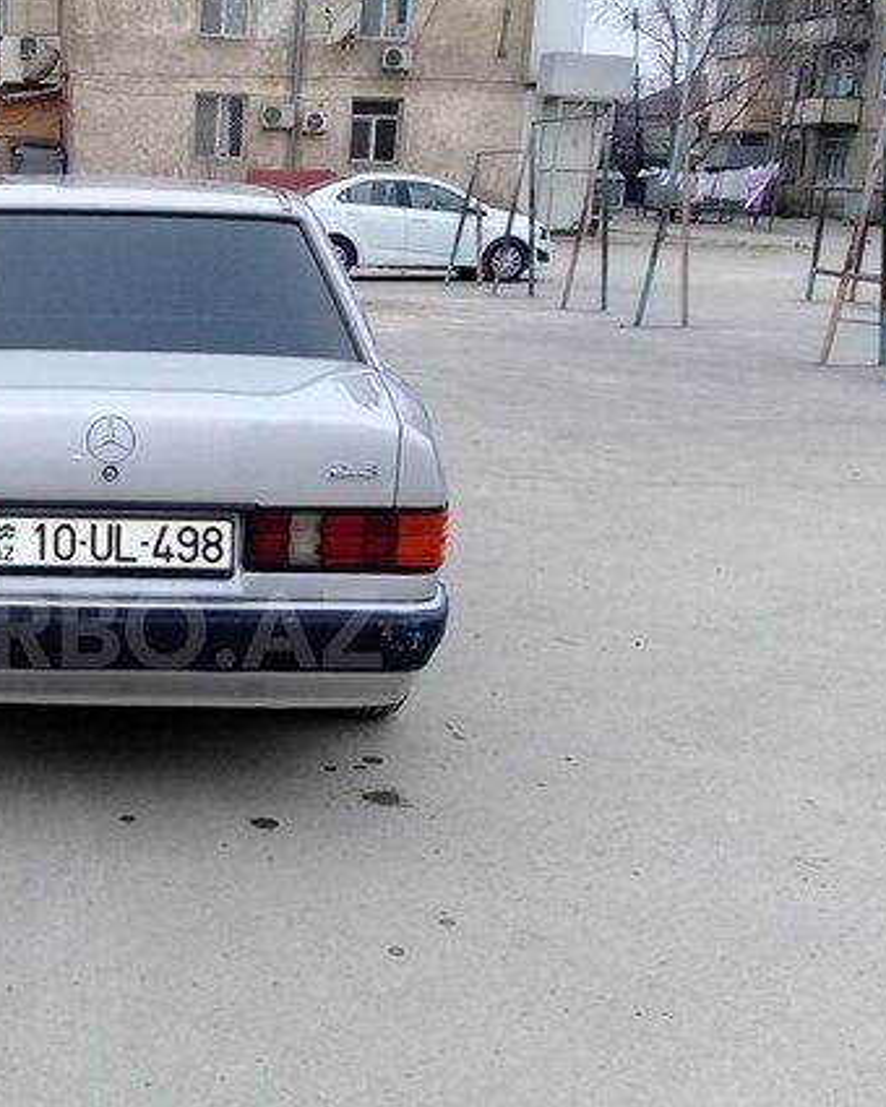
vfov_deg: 39.5
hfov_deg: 30.9
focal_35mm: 47
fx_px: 1541
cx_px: 115
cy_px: 629
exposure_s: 1/124
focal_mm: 3.3
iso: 64
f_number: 2.2
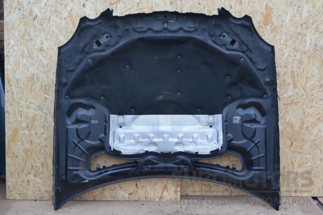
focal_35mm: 45
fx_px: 404
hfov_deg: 43.6
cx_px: 162
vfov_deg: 29.9
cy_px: 108
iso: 3200
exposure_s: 1/200
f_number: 7.1
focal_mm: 30
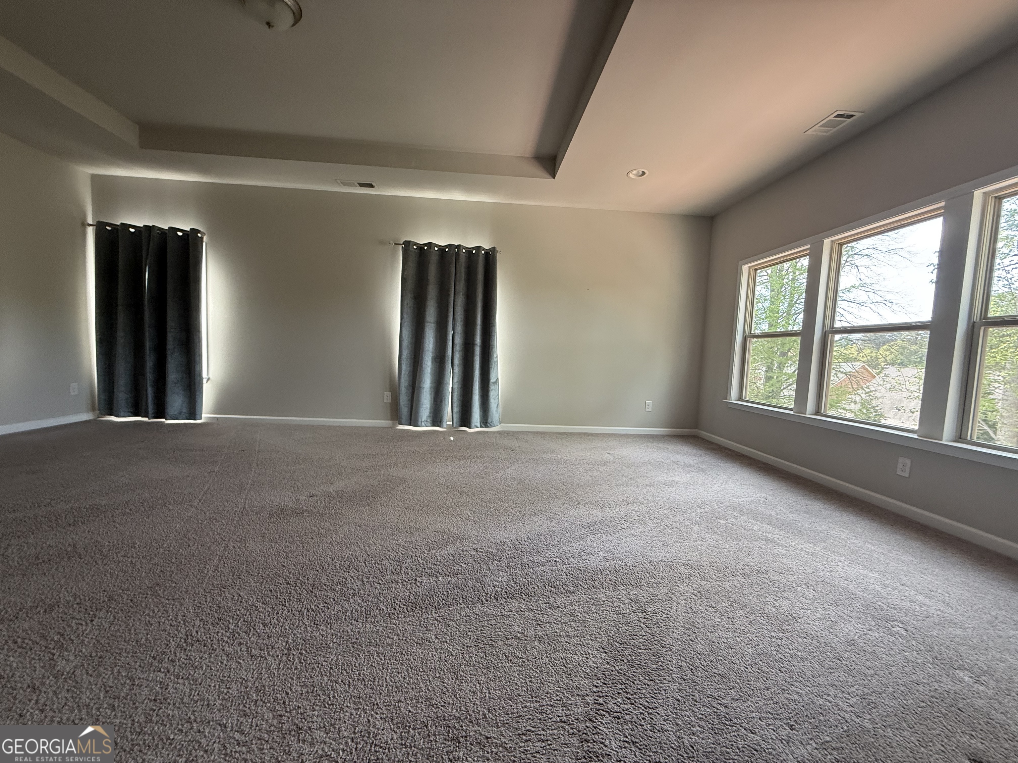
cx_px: 509
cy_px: 382
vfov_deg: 85.7
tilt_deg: -3.3
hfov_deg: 102.1
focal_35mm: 14
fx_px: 412
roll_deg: -3.5
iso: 160
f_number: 2.2
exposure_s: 1/99
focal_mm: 2.22
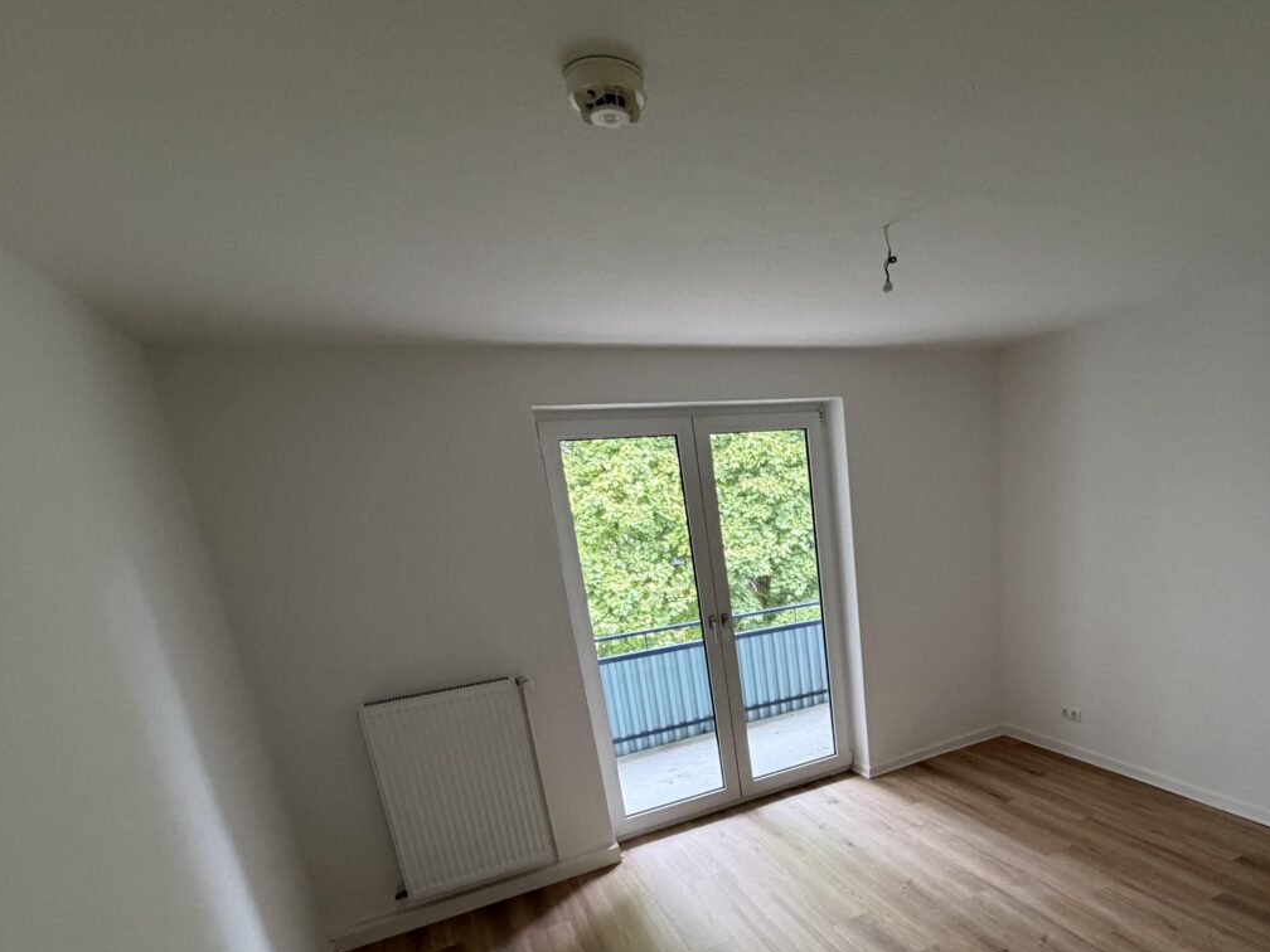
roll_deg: +5.1
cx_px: 839
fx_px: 734
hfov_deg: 79.3
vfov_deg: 63.2
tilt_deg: -15.6
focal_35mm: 20
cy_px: 679
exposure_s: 1/74
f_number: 2.2
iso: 320
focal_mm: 2.22
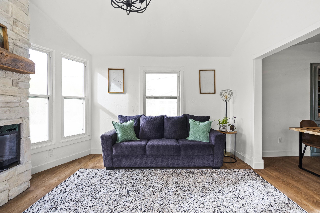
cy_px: 106
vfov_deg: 73.8
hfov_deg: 96.7
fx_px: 142
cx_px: 160
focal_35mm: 16
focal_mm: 16
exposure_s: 1/2.5
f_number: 11
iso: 640
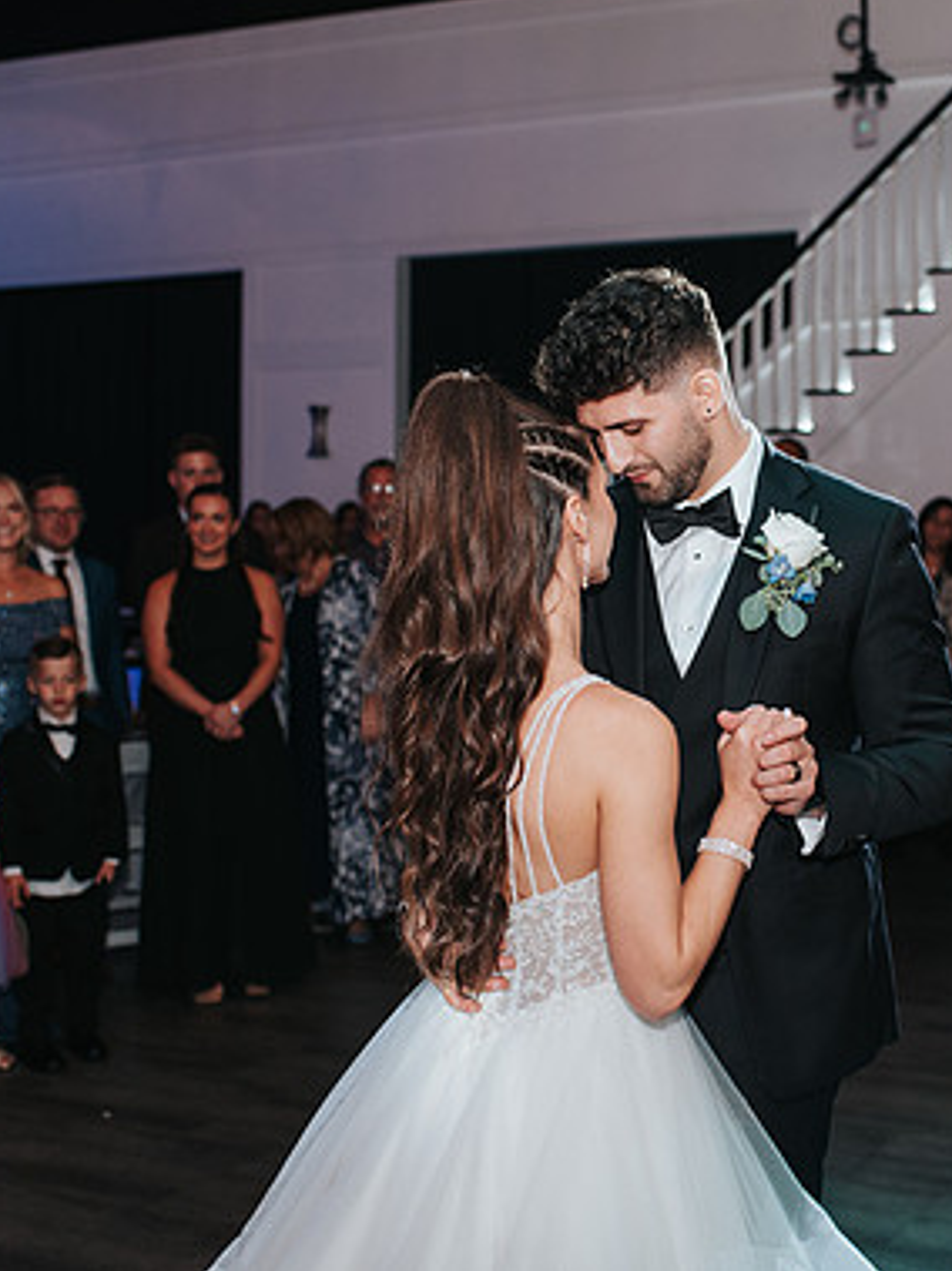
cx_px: 698
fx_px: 1981
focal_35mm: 54
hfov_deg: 26.7
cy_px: 598
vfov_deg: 35.5
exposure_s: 1/200
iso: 1000
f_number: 2.8
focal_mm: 35
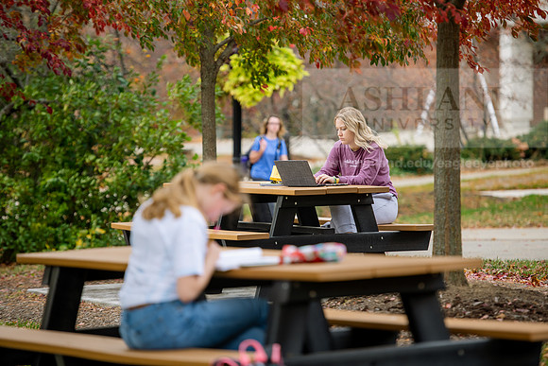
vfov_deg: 7.9
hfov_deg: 11.7
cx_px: 274
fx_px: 2664
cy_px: 183
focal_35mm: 175
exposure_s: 1/320
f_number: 3.2
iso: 160
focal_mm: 175
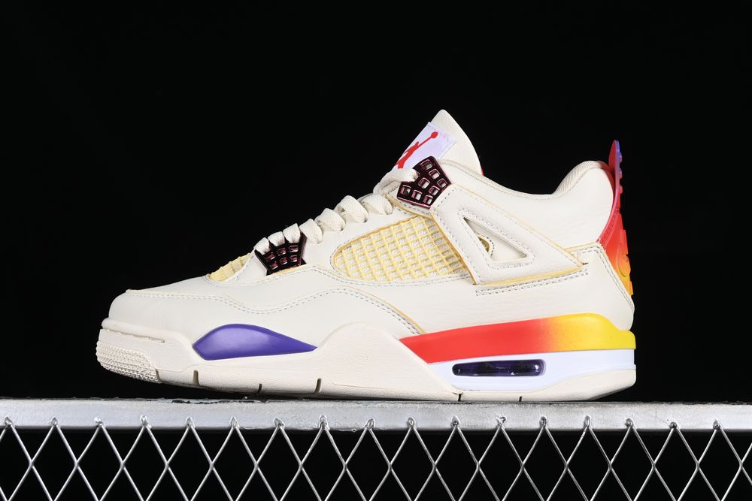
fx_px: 1567
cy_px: 250
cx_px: 376
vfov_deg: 18.2
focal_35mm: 75
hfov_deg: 27.0
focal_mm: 50
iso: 160
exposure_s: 1/80
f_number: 8
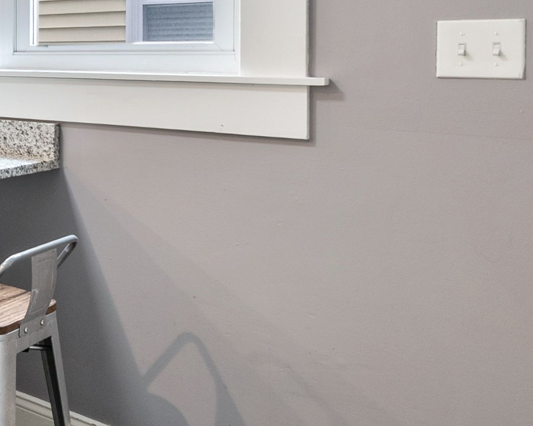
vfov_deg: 33.8
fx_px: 678
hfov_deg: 24.9
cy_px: 81
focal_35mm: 43
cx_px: -359
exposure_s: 1/2
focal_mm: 13
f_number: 8
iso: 320
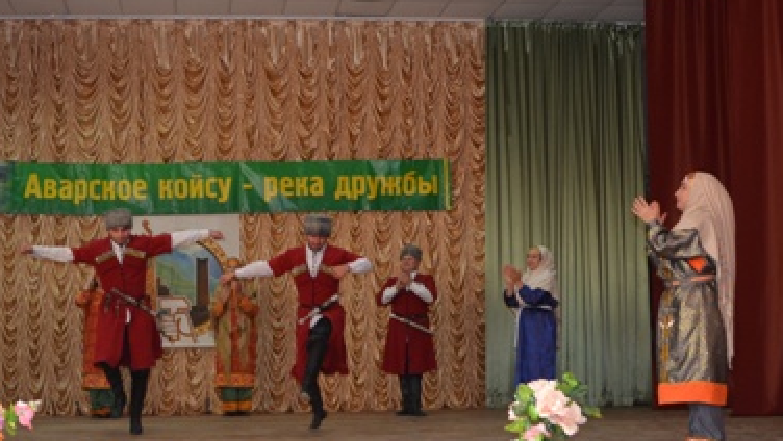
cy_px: 318
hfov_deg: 42.1
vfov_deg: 24.7
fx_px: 997
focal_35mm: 48
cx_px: 239
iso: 560
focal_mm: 18
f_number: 3.5
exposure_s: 1/60
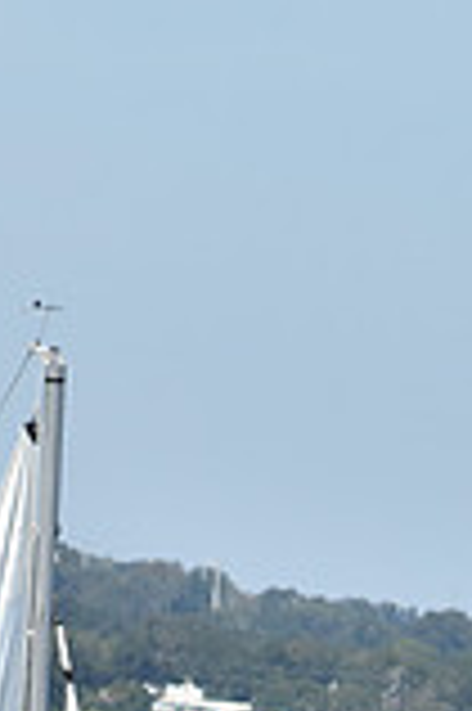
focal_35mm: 1074
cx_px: -61
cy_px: 1287
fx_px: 21164
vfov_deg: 1.9
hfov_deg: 1.3
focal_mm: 195
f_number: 11
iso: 400
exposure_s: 1/1000
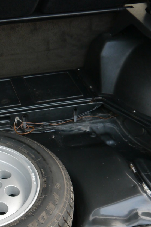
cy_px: 157
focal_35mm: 68
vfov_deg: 29.4
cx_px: 8
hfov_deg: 19.5
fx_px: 428
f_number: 4
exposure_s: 1/60
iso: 400
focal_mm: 17
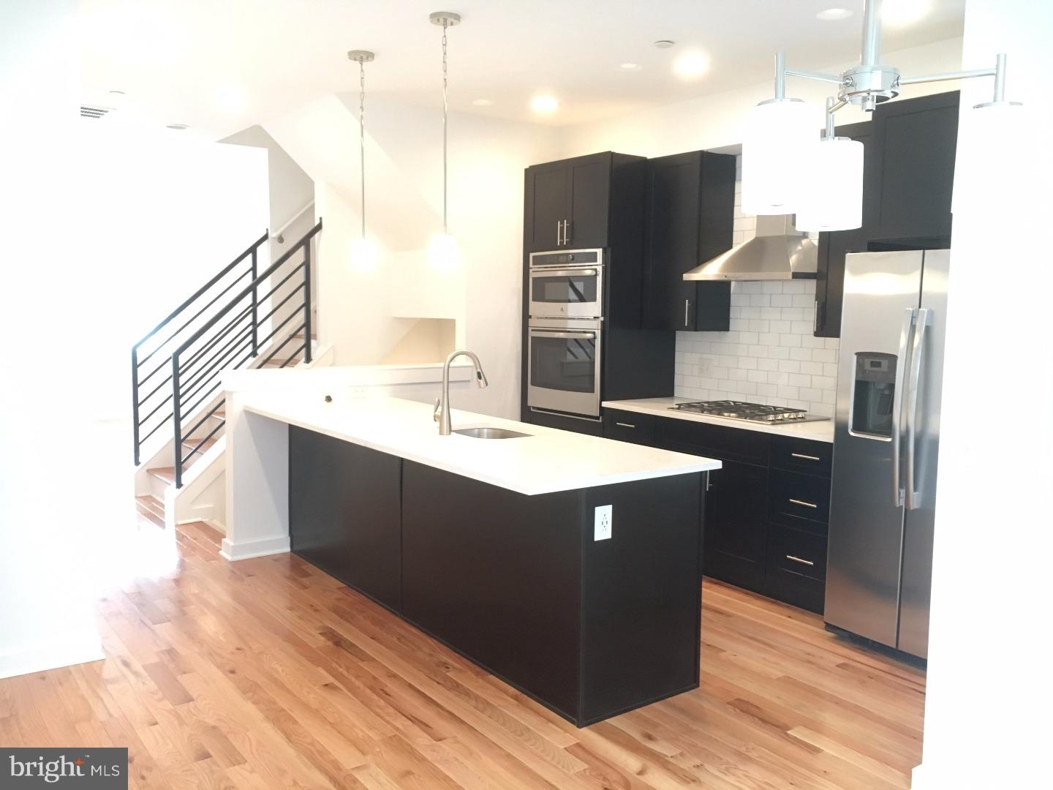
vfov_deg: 48.2
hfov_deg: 61.7
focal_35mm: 29
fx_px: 882
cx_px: 526
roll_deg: -0.1
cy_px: 395
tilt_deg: -4.6
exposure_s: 1/30
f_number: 2.2
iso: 160
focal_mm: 4.15
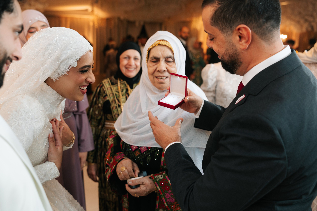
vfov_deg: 37.5
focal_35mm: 35
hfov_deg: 53.9
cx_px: 158
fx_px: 312
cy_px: 106
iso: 500
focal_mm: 35
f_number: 3.2
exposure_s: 1/200
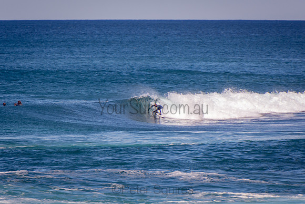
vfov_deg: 2.2
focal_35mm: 624
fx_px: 5292
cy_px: 102
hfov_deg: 3.3
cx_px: 152
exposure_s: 1/1250
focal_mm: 400
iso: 250
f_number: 5.6
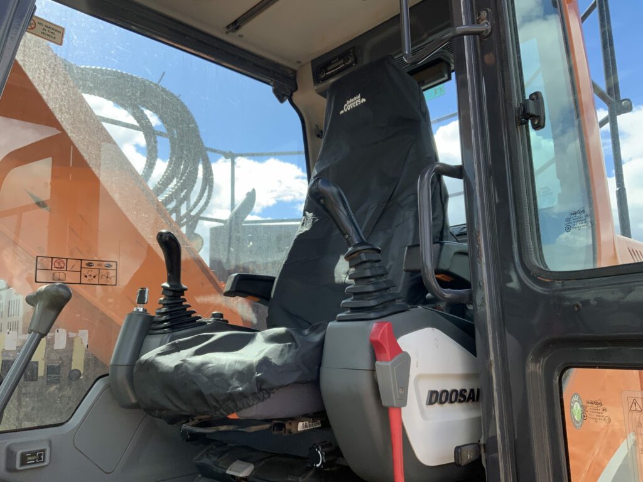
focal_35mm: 29
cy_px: 241
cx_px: 322
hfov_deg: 61.7
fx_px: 539
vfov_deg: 48.2
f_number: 1.8
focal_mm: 3
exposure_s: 1/586
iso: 16
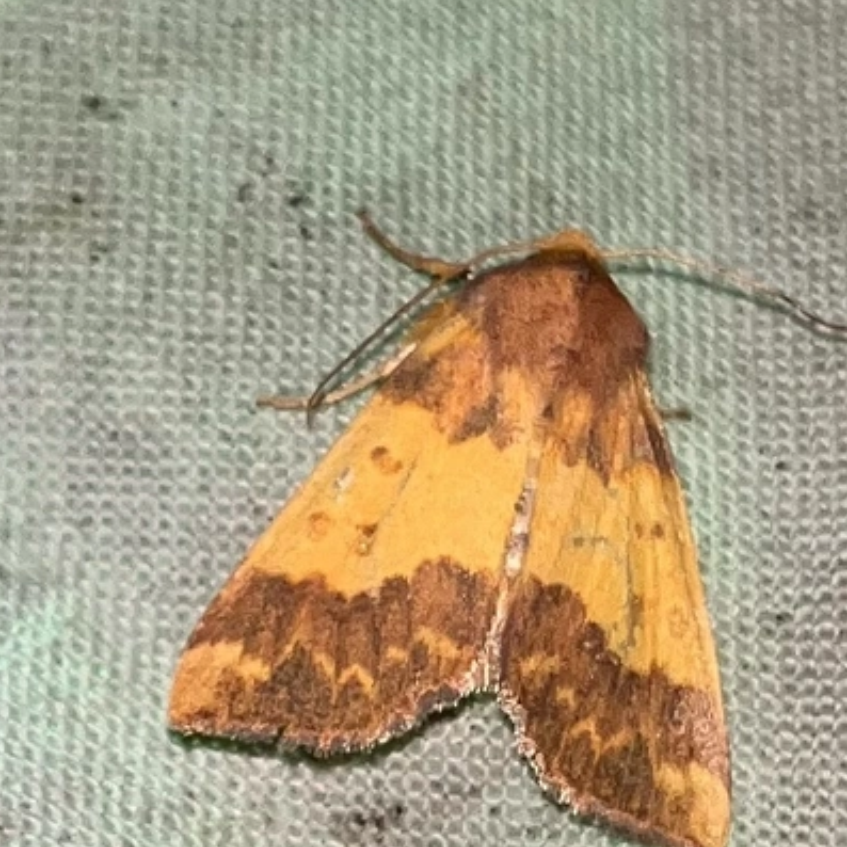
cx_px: 481
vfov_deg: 44.2
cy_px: 570
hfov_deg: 44.8
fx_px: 1024
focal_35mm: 37
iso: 32
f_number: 1.6
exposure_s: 1/80
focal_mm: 5.1
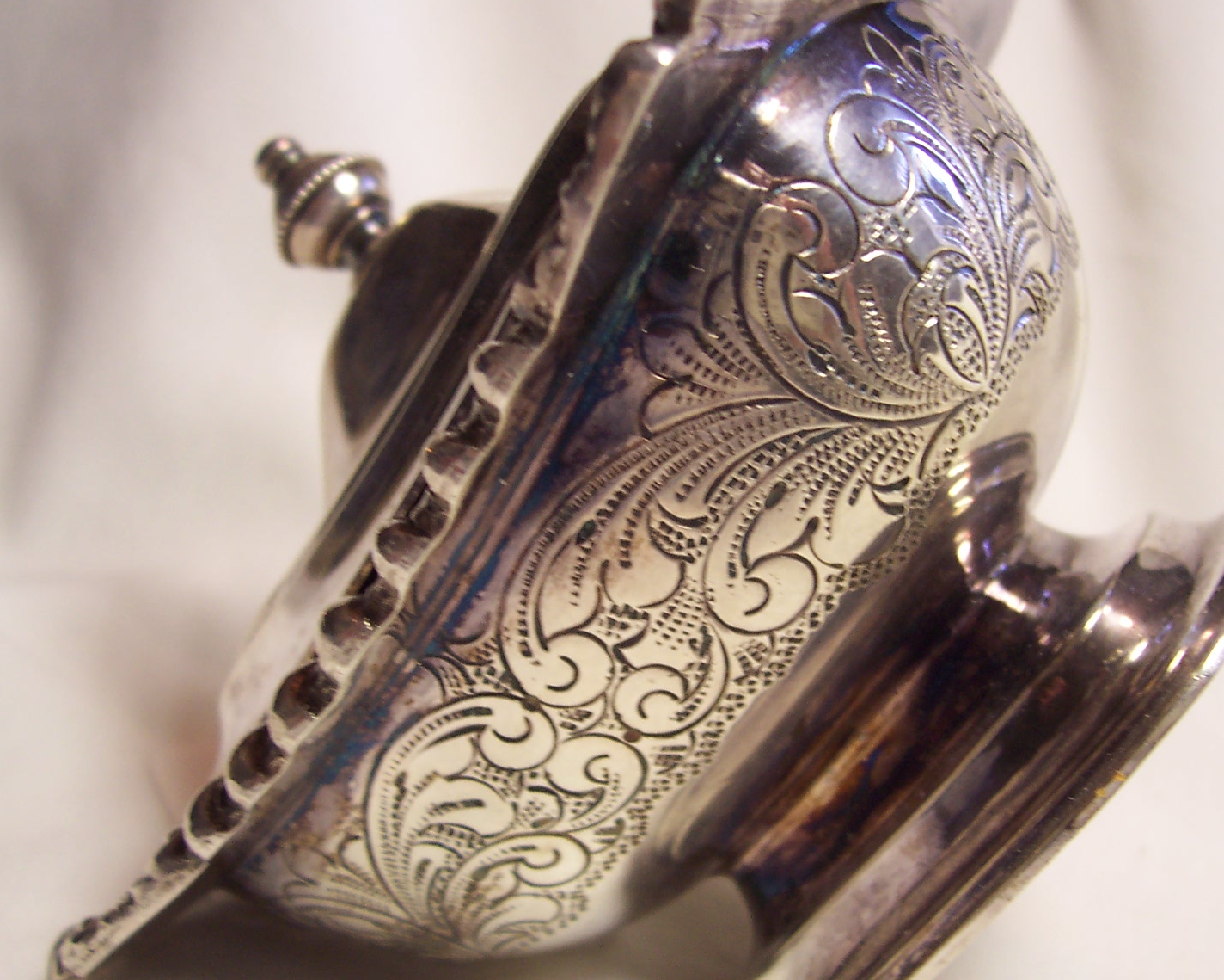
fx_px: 1521
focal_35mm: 42
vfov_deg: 35.7
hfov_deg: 43.8
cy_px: 509
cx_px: 683
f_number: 2.8
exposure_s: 1/30
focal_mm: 5.6
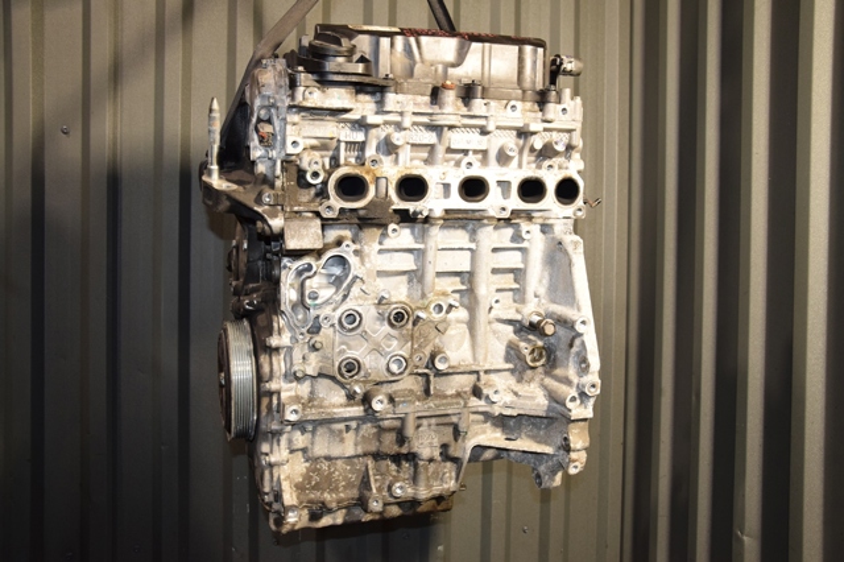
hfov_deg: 57.2
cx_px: 422
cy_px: 281
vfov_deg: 39.9
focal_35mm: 33
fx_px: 773
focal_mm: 22
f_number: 5
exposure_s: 1/125
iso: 800
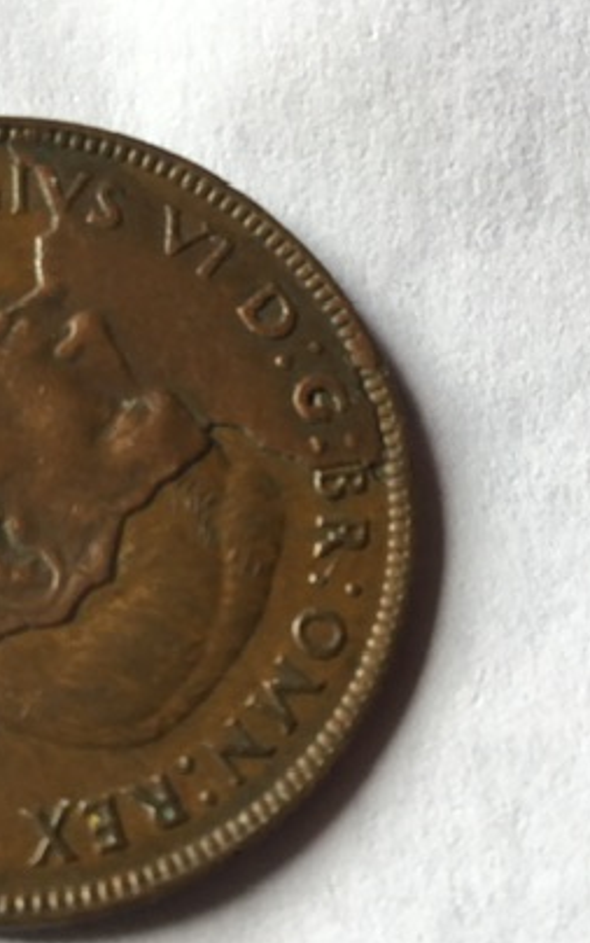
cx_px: 210
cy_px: 521
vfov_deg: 38.8
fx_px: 1336
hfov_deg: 24.8
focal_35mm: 52
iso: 50
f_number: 2.4
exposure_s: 1/100
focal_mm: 3.3
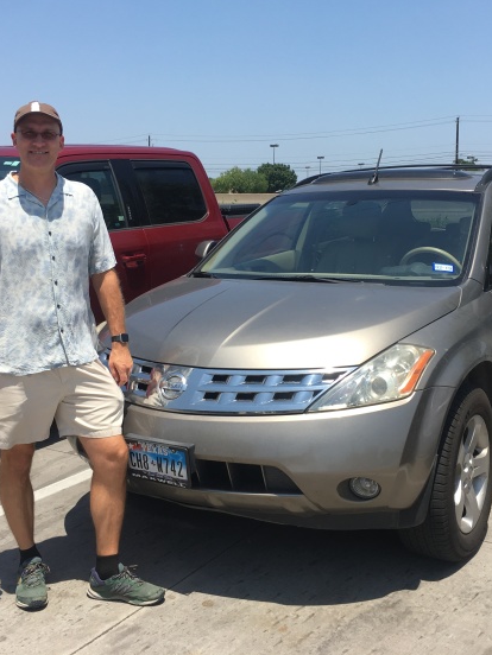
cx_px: 259
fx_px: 796
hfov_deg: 34.3
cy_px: 306
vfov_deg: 44.8
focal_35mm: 42
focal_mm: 4.15
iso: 25
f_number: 2.2
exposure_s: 1/1304
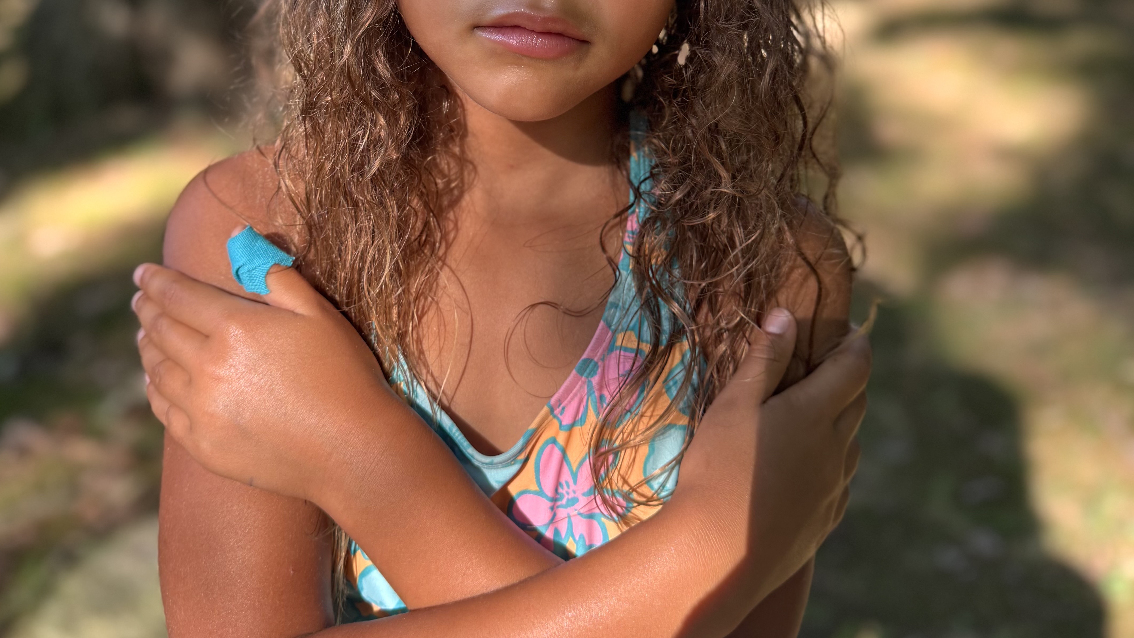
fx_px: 1052
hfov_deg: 56.6
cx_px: 566
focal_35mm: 35
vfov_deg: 32.4
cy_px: 87
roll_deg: +1.0
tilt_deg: -15.2
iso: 125
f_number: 1.78
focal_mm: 6.76
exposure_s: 1/121
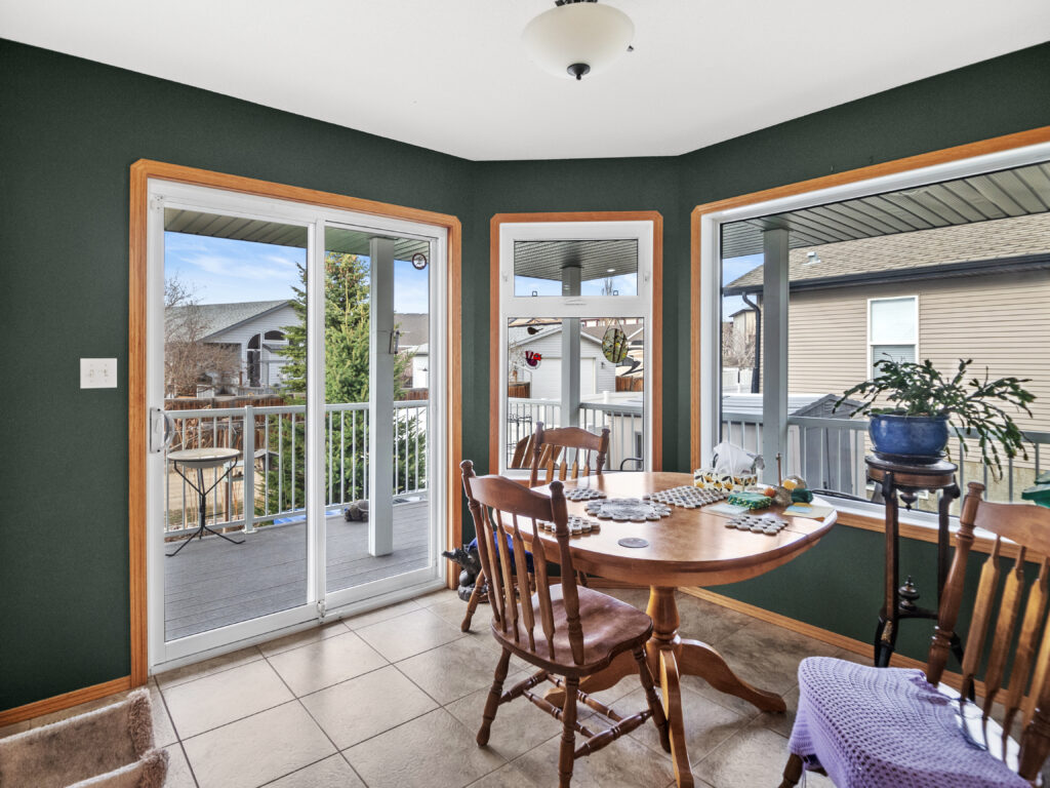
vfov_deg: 71.6
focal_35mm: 18
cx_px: 525
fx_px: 546
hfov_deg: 87.8
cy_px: 394
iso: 800
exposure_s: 1/60
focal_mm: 9
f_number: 4
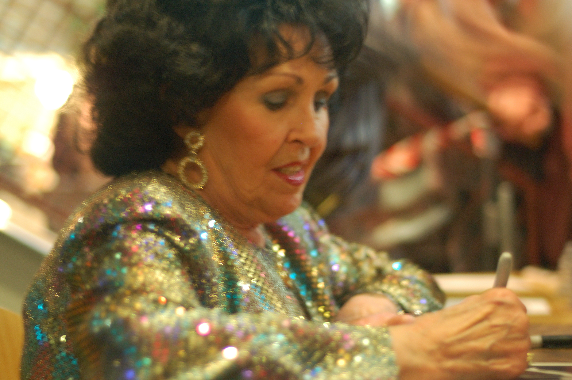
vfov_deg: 18.1
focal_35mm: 75
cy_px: 190
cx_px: 286
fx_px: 1191
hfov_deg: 27.0
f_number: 1.8
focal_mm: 50
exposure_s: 1/5
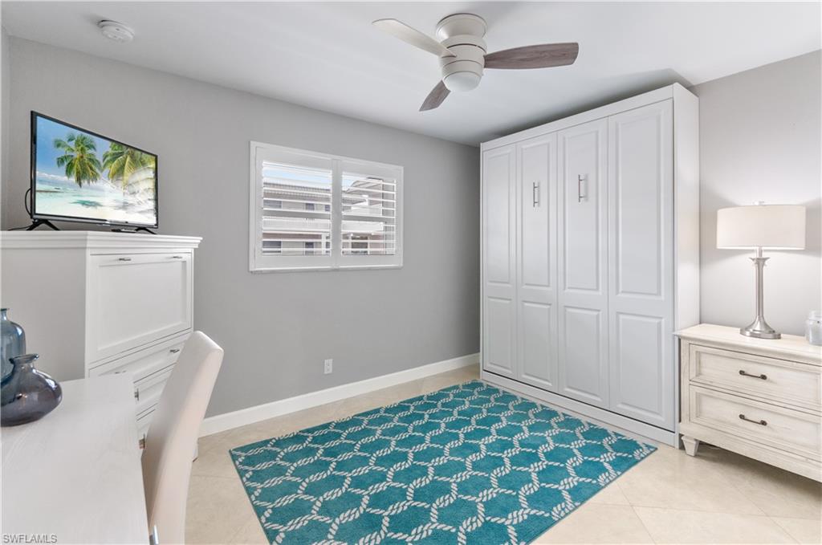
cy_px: 272
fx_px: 342
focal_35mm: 15
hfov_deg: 100.5
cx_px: 411
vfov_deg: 77.1
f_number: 5.6
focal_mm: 10
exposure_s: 1/10
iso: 200
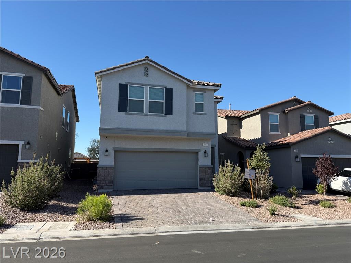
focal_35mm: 24
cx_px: 176
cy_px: 132
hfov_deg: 71.6
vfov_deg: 56.8
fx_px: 243
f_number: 1.78
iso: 80
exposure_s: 1/2907
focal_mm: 6.76
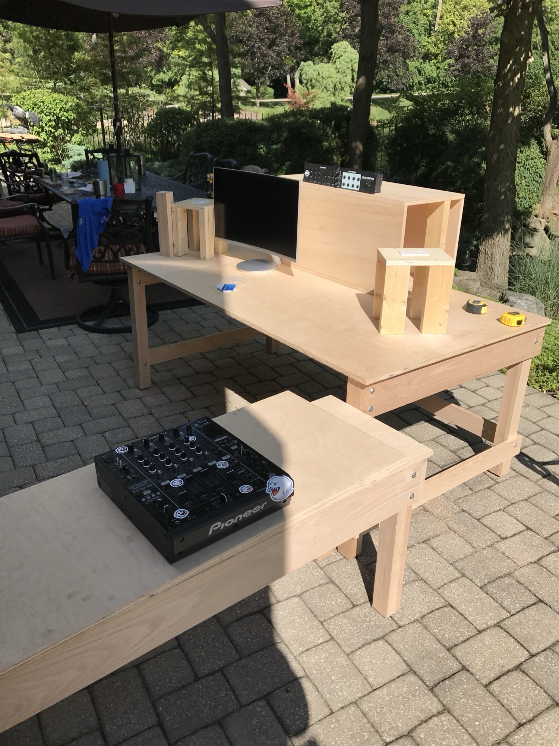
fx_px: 603
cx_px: 280
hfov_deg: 49.7
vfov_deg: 63.4
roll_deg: +0.8
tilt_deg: -24.3
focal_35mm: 28
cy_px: 373
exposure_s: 1/2519
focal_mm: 3.99
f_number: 1.8
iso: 20
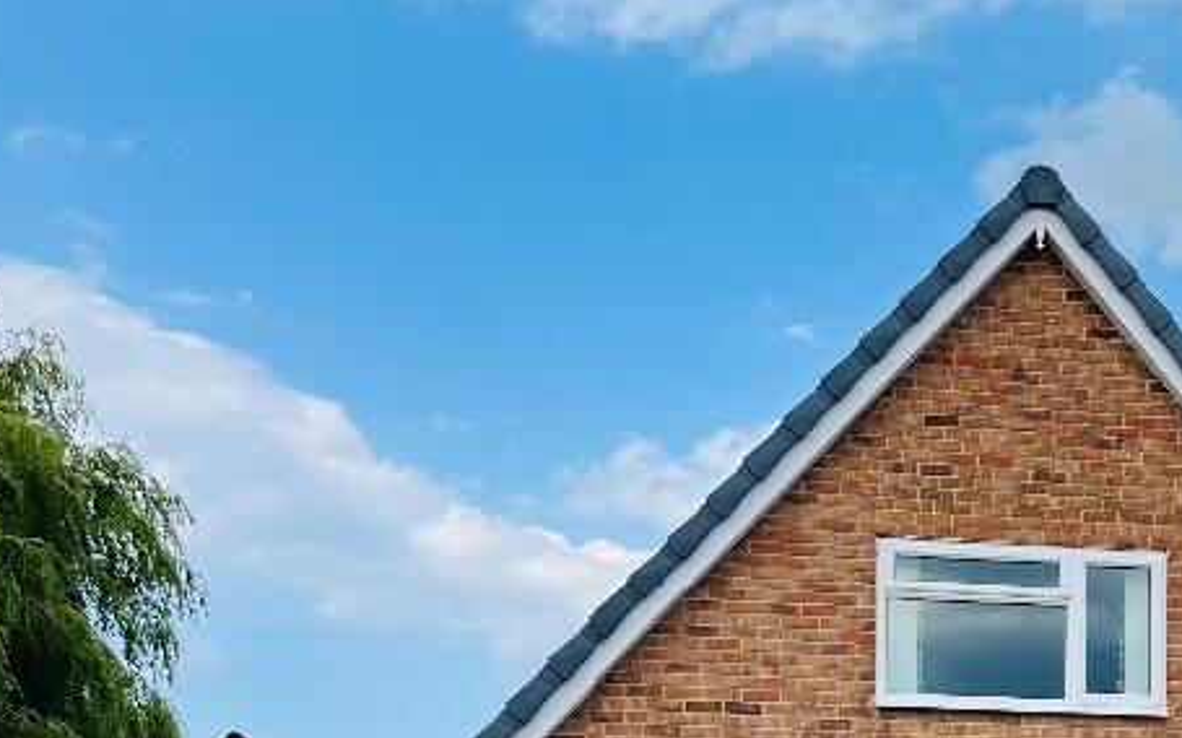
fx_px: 1996
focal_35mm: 62
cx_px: 1250
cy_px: 910
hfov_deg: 30.1
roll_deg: +0.1
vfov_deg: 19.6
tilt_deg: +2.6
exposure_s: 1/2688
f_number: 1.6
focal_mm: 5.1
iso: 50
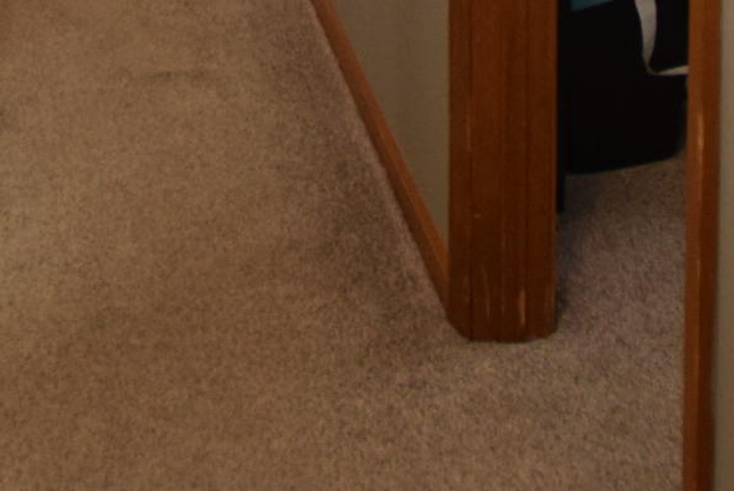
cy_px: -487
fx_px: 1551
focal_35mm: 76
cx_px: 246
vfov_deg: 14.8
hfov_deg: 26.5
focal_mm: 10
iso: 800
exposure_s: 1/60
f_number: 4
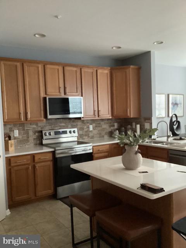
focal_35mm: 31
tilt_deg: -2.1
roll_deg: -0.6
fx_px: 222
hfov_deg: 45.4
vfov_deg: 58.4
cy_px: 124
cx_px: 93
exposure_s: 1/24
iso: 640
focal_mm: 3.3
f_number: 2.4
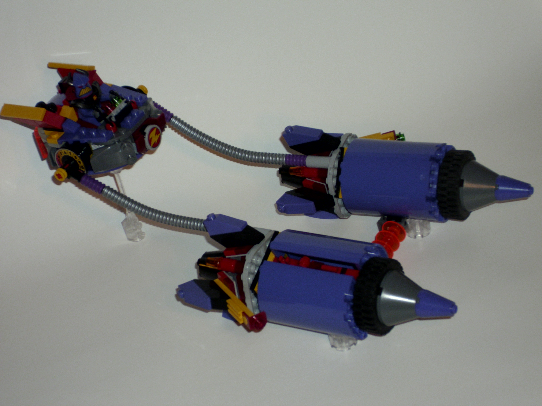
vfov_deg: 13.0
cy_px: 203
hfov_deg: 17.3
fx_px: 1785
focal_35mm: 114
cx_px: 271
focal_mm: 18.9
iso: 200
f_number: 5.4
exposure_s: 1/60
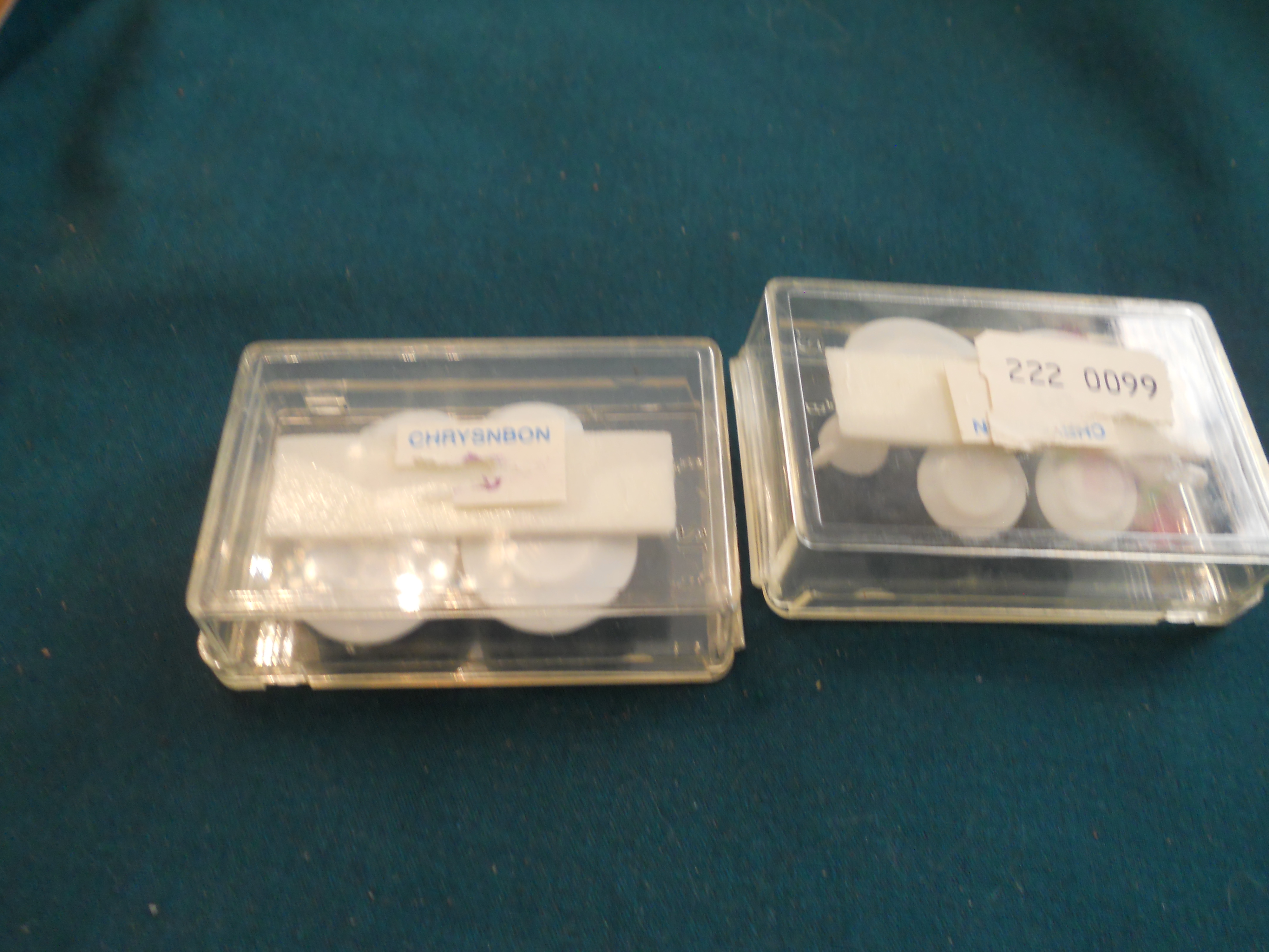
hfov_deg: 56.8
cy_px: 476
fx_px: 1173
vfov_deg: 44.2
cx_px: 634
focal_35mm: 32
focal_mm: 5.8
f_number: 3.5
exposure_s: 1/30
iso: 200
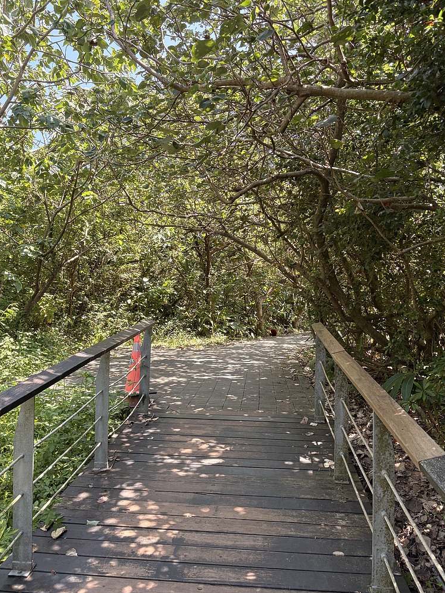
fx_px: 463
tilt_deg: +2.4
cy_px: 287
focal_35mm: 27
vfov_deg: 65.3
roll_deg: -0.9
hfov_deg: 51.4
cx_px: 228
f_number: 1.6
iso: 50
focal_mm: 5.96
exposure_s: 1/242
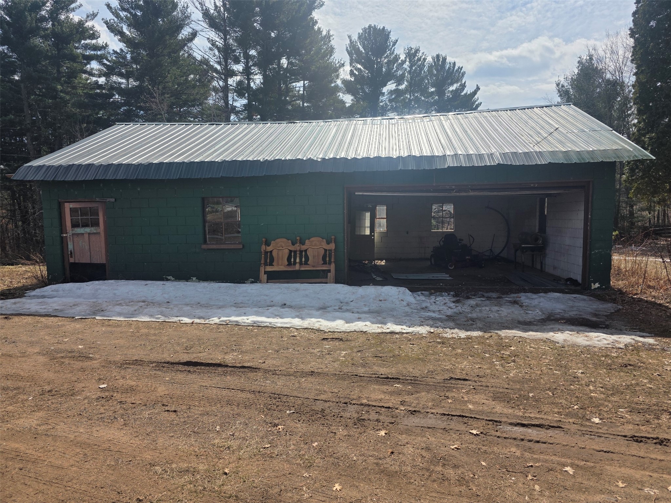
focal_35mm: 23
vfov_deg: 58.9
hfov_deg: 73.9
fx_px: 446
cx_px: 336
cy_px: 252
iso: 40
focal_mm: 6.3
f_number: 1.7
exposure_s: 1/7944
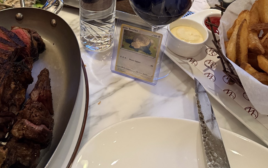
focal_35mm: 39
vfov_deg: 31.3
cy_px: 18
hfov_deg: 49.8
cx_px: 98
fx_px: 285
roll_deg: -0.3
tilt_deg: -37.7
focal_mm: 6.76
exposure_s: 1/37
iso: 1000
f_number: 1.78
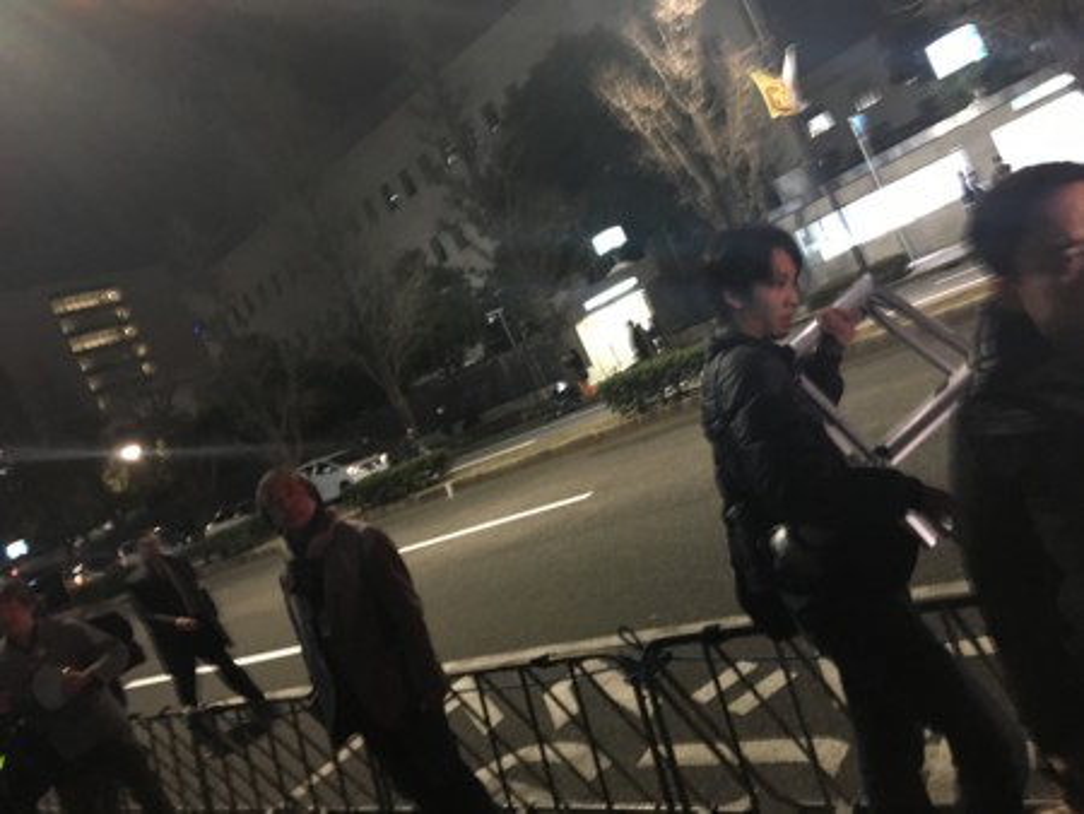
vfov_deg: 48.3
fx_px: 909
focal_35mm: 29
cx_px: 542
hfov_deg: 61.6
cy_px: 407
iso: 400
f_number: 2.2
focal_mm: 4.15
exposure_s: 1/15
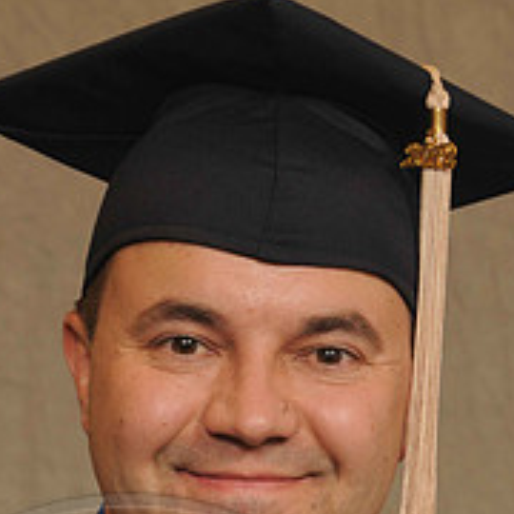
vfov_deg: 5.5
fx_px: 5342
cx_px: 250
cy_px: 403
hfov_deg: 5.5
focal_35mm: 318
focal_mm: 100
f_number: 6.3
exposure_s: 1/60
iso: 200
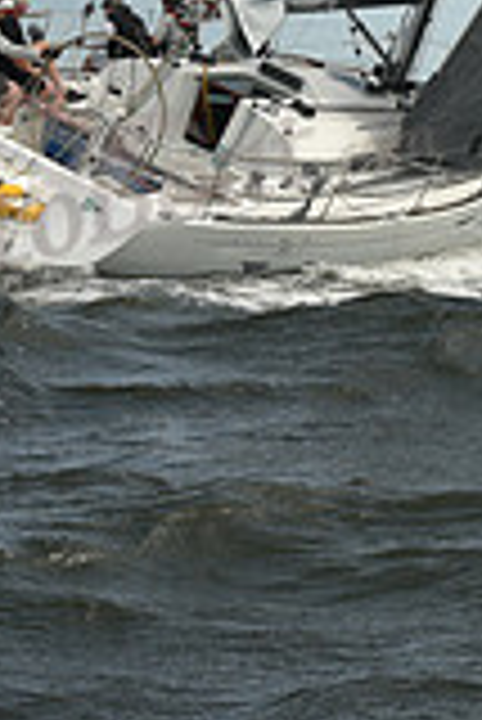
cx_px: 669
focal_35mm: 253
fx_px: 5070
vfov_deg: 7.9
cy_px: -549
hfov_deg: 5.4
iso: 250
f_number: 9
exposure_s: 1/800
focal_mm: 70
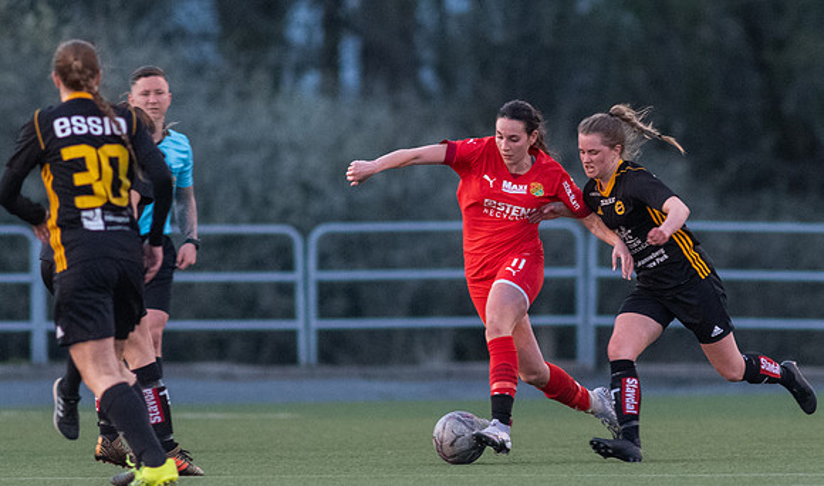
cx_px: 536
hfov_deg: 2.6
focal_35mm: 808
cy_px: 243
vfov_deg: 1.6
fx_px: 17874
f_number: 3.2
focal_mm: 300
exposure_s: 1/800
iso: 4000
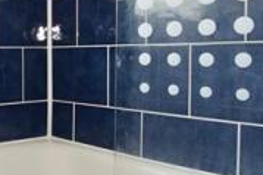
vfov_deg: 24.5
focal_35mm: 55
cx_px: -73
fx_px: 401
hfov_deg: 29.6
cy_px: 65
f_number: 5.6
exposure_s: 1/80
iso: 400
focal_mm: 10
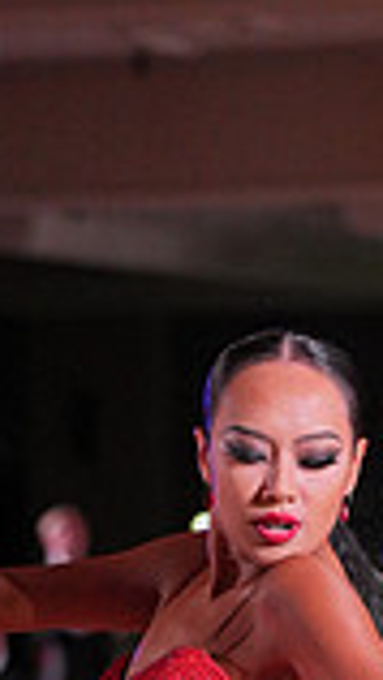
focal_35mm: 304
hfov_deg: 4.0
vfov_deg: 7.0
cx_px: -49
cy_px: 960
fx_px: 5483
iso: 1600
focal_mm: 79
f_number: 2.8
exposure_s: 1/800
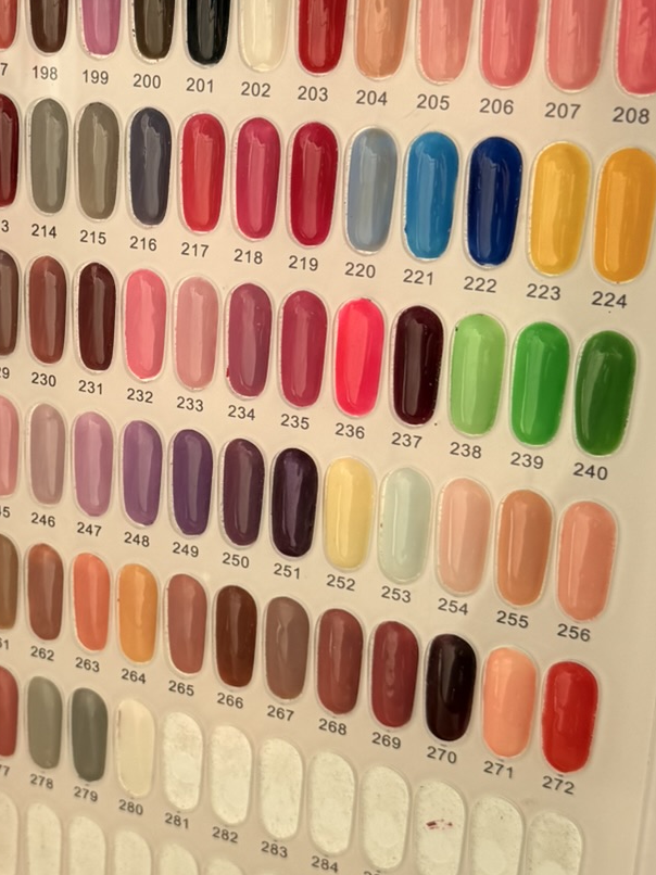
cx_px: 160
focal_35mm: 61
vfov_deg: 31.6
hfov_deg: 23.8
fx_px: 1542
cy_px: 372
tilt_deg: -17.3
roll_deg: +0.4
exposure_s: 1/1855
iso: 100
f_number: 1.78
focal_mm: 6.76
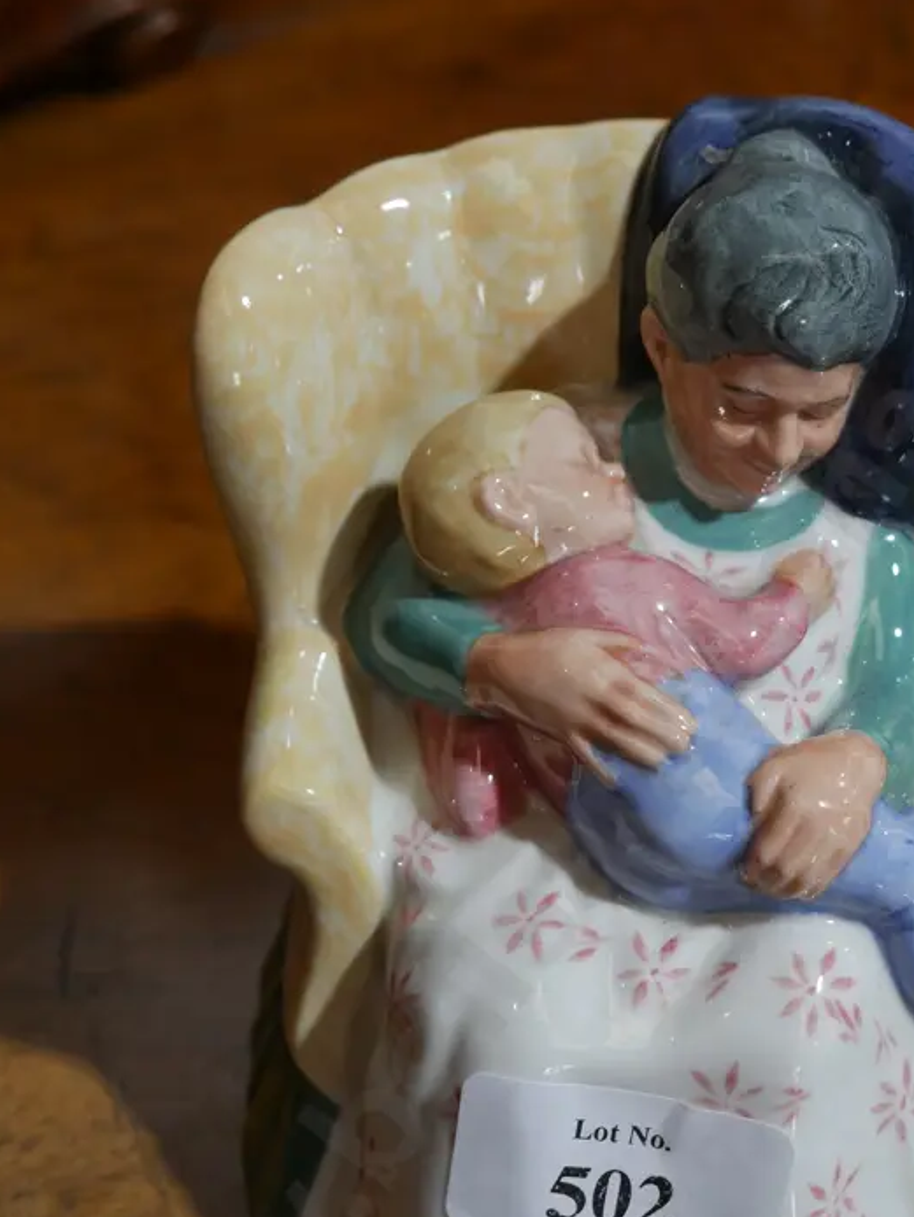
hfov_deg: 23.5
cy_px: 779
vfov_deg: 31.0
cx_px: 643
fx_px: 2181
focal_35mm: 62
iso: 320
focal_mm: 21
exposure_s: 1/60
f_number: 4.6
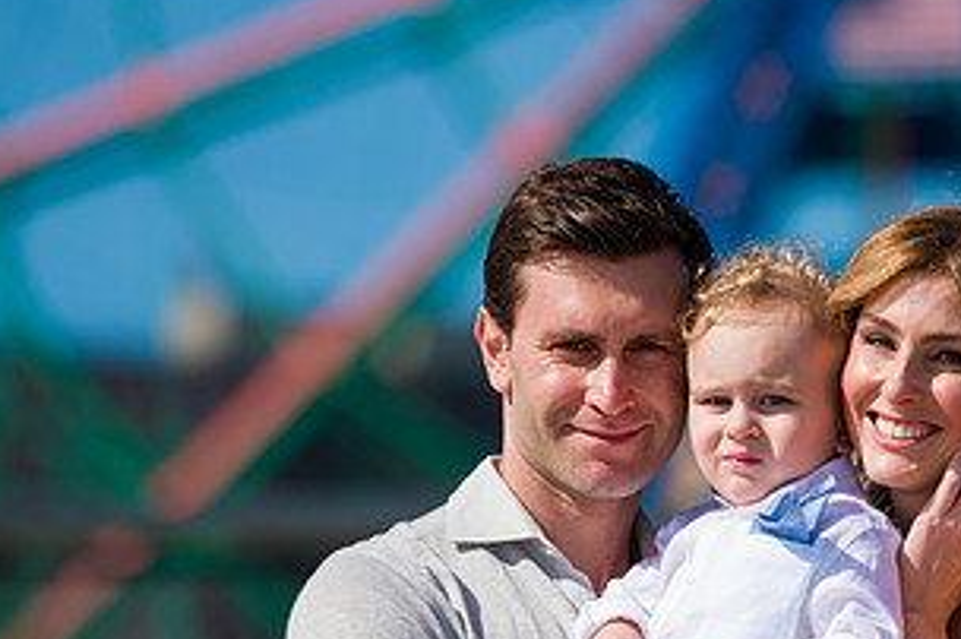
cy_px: 462
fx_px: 8906
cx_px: 778
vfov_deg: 4.1
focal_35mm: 334
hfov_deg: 6.2
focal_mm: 175
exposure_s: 1/6400
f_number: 3.2
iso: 200
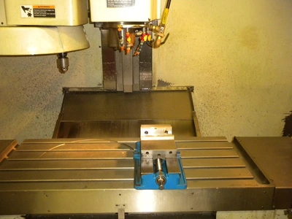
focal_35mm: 37
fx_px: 312
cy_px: 110
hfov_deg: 50.1
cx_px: 146
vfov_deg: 38.7
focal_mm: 6.6
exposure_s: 1/30
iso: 400
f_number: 3.5
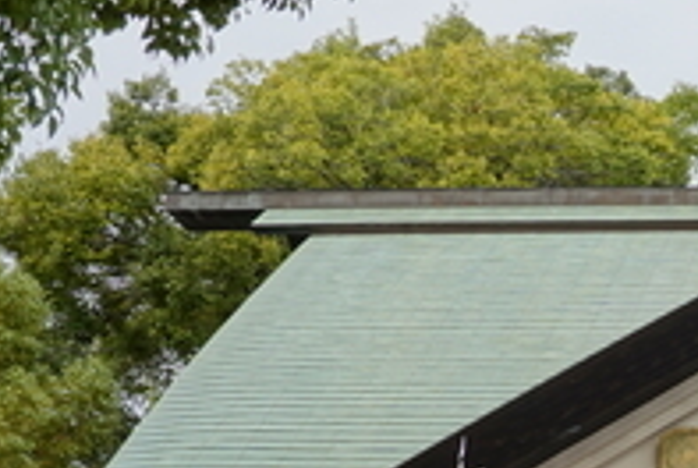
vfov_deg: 11.2
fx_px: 2330
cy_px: 626
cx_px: 992
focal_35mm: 120
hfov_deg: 15.9
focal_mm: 13.56
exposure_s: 1/125
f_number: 8
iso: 125
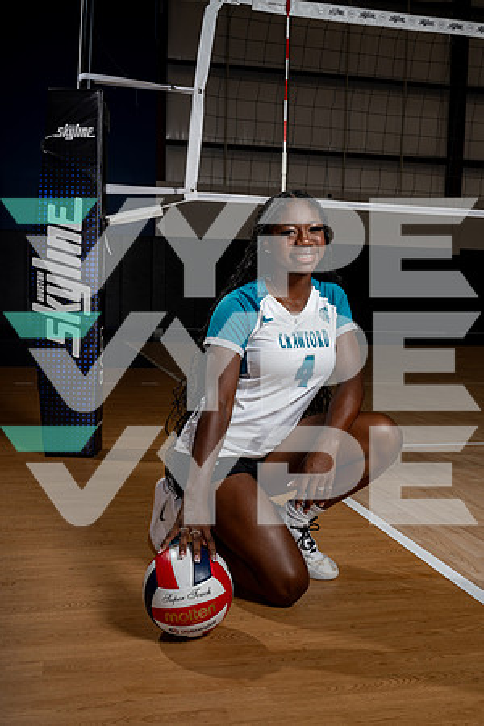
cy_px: 363
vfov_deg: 50.7
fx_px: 766
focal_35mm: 38
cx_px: 242
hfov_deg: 35.1
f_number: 8
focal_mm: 38
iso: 100
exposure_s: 1/250
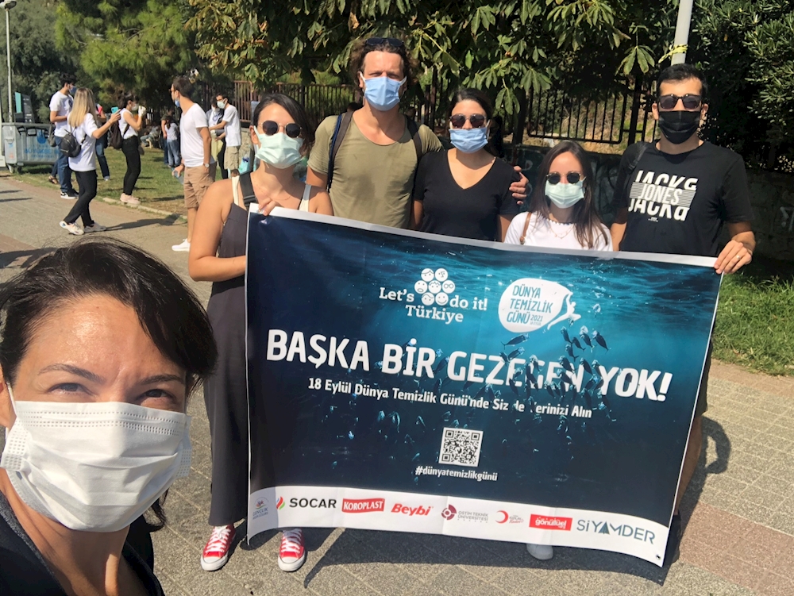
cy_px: 298
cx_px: 397
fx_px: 734
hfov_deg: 56.8
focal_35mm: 32
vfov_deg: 44.2
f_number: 2.2
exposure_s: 1/815
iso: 20
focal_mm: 2.87
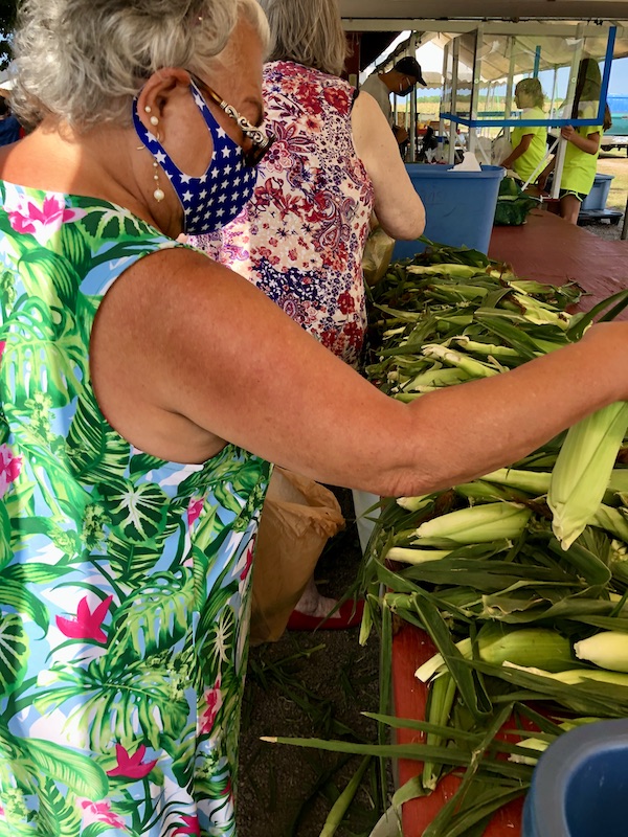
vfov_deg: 63.4
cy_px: 418
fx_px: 677
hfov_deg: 49.7
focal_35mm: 28
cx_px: 314
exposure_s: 1/320
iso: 20
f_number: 1.8
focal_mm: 4
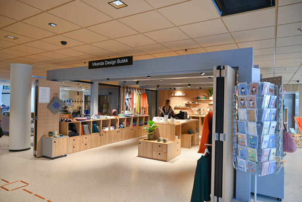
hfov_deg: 73.7
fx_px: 201
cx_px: 151
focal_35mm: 24
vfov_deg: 53.2
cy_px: 101
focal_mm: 24
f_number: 4.5
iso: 320
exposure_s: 1/80
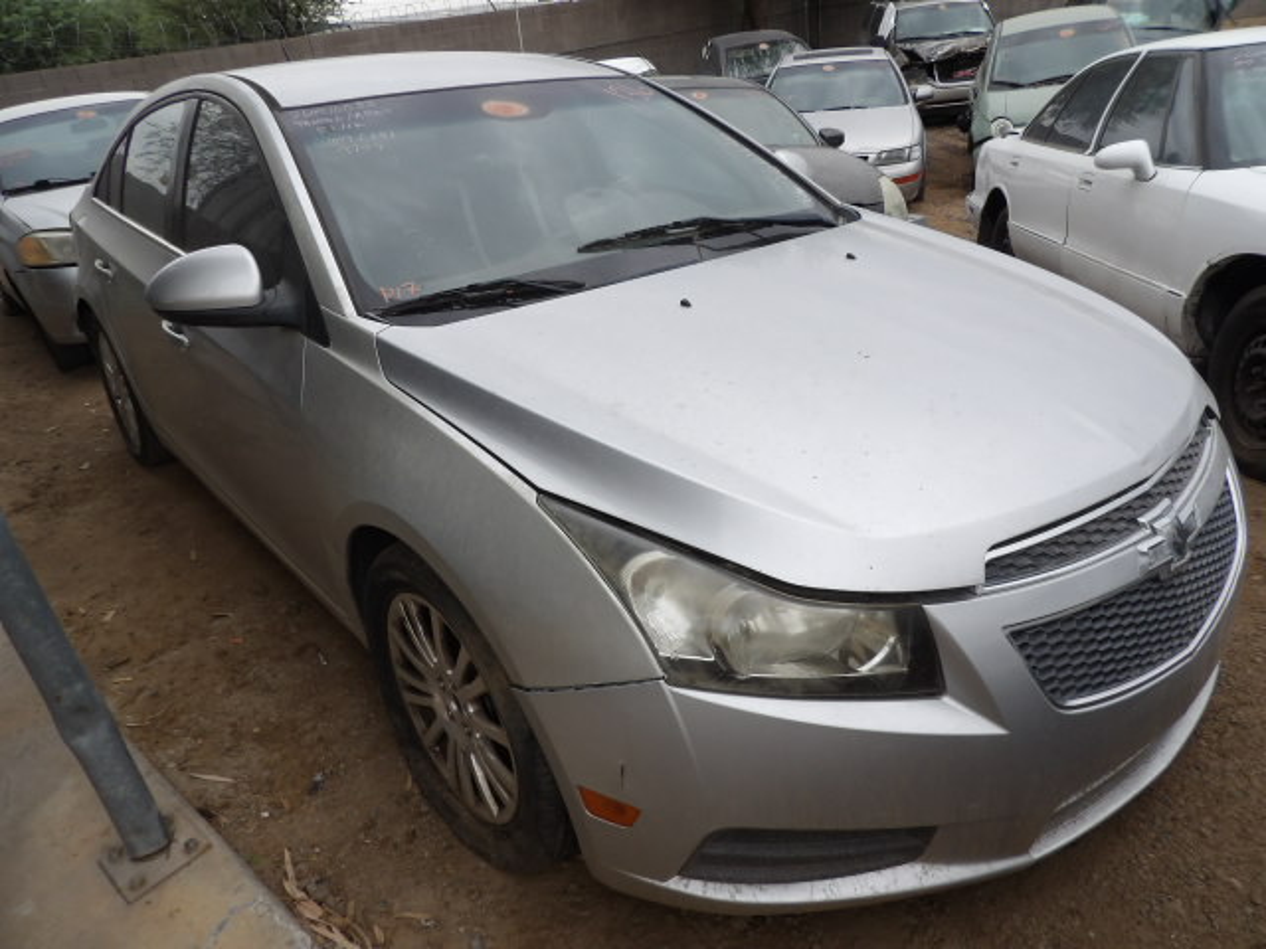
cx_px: 633
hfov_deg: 71.6
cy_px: 474
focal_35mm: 24
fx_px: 878
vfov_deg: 56.8
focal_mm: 4.3
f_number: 3.2
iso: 100
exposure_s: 1/321
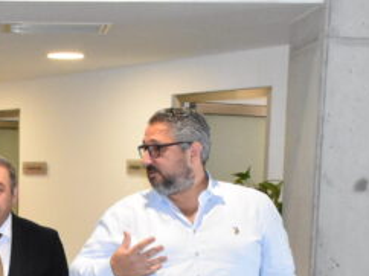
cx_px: -20
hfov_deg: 17.7
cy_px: 330
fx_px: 1150
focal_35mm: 108
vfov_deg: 13.3
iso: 8000
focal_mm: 26
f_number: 9
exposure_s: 1/250
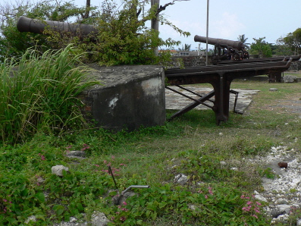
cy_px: 78
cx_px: 194
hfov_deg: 37.9
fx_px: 435
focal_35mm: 50
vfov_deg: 29.0
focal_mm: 6
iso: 64
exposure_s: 1/320
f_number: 4
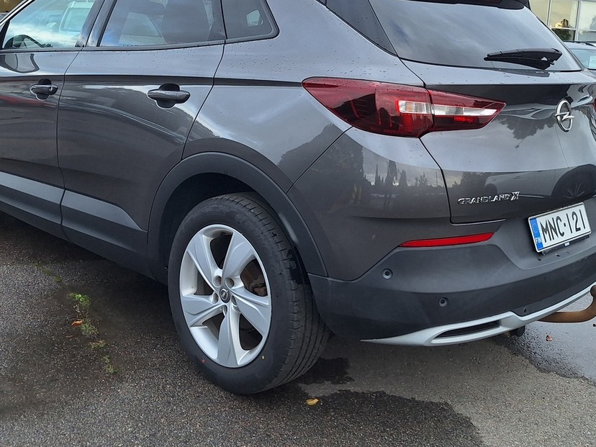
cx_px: 299
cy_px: 144
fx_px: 689
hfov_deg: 46.8
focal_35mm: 40
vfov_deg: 35.6
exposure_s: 1/262
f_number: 1.8
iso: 40
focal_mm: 5.54
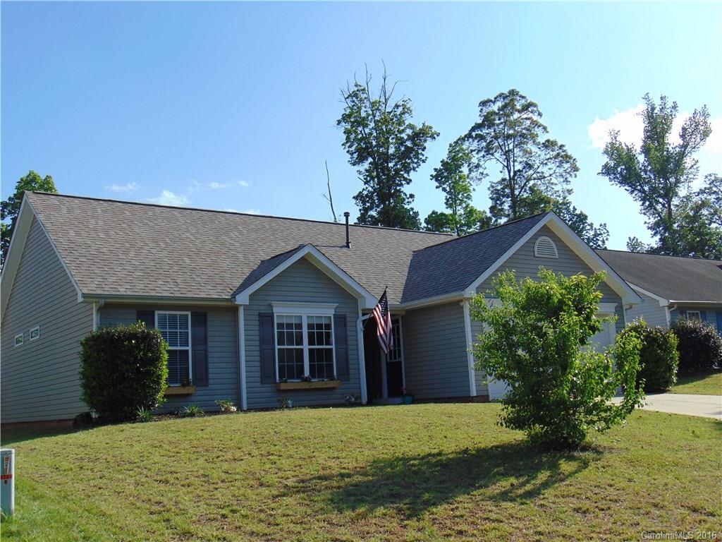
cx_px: 361
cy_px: 271
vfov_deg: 36.8
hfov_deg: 47.9
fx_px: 813
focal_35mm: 39
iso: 80
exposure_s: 1/200
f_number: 8.5
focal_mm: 6.9
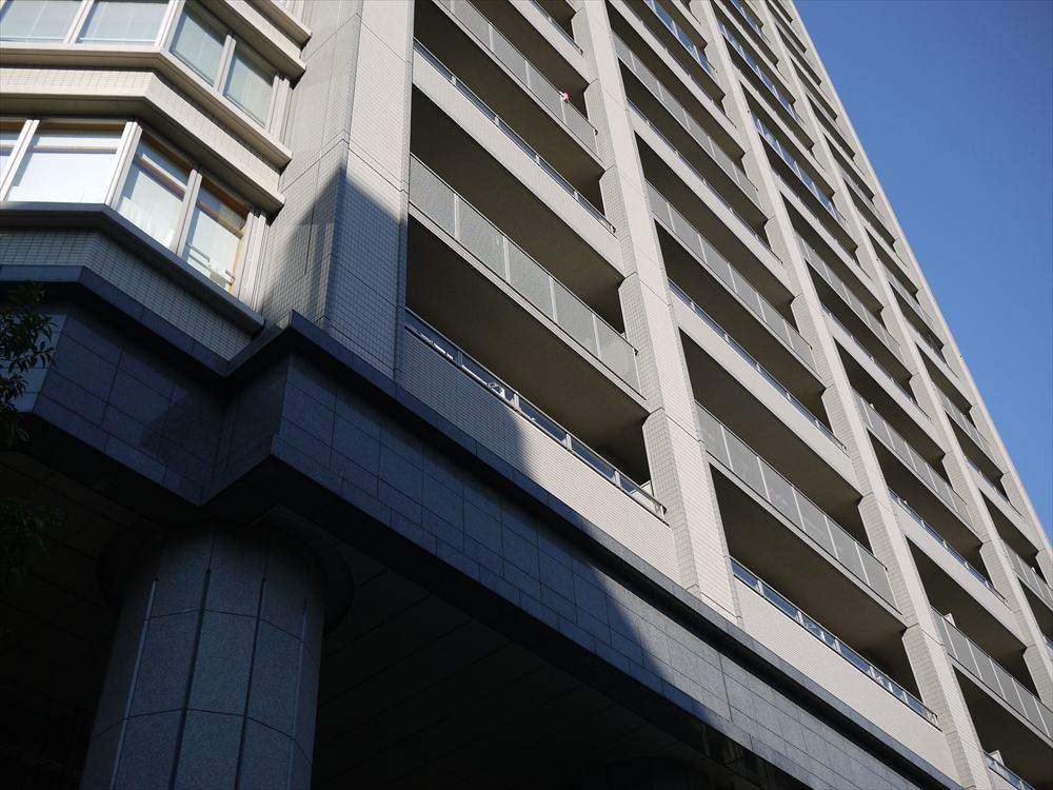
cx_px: 526
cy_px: 395
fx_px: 1217
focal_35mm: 40
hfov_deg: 46.8
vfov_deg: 36.0
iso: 100
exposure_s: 1/2000
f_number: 2.8
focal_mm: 20
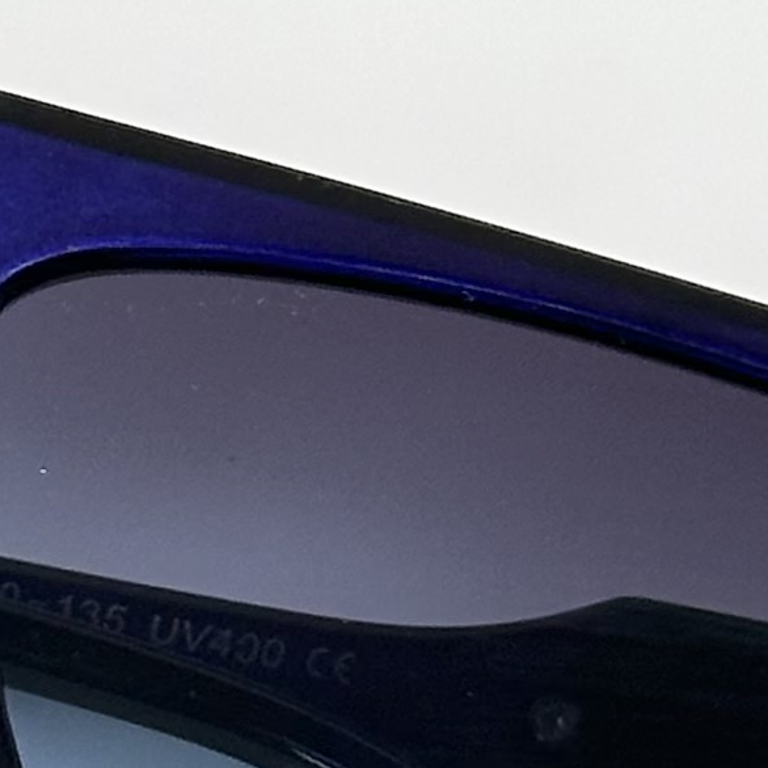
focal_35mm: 292
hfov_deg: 6.0
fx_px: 7329
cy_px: 510
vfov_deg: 6.0
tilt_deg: -54.7
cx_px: -223
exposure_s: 1/100
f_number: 1.78
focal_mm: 6.86
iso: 64
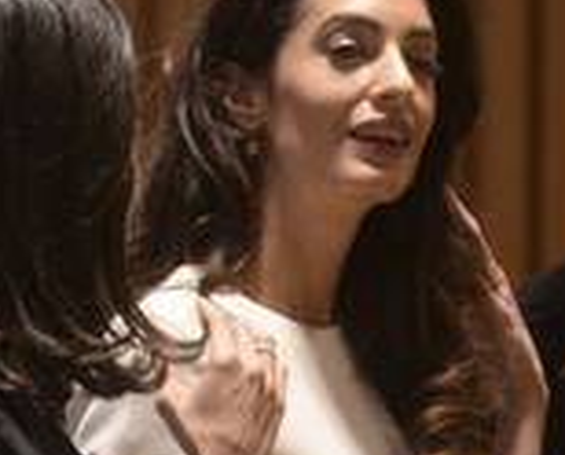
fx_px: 9170
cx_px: 389
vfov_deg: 2.8
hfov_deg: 3.5
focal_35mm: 547
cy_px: 411
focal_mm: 200
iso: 4000
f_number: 4
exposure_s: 1/320
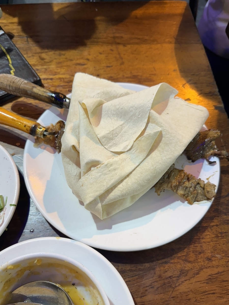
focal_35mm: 24
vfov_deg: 71.6
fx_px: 212
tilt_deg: -62.3
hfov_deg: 56.8
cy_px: 152
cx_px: 114
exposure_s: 1/100
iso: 125
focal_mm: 6.76
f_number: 1.78
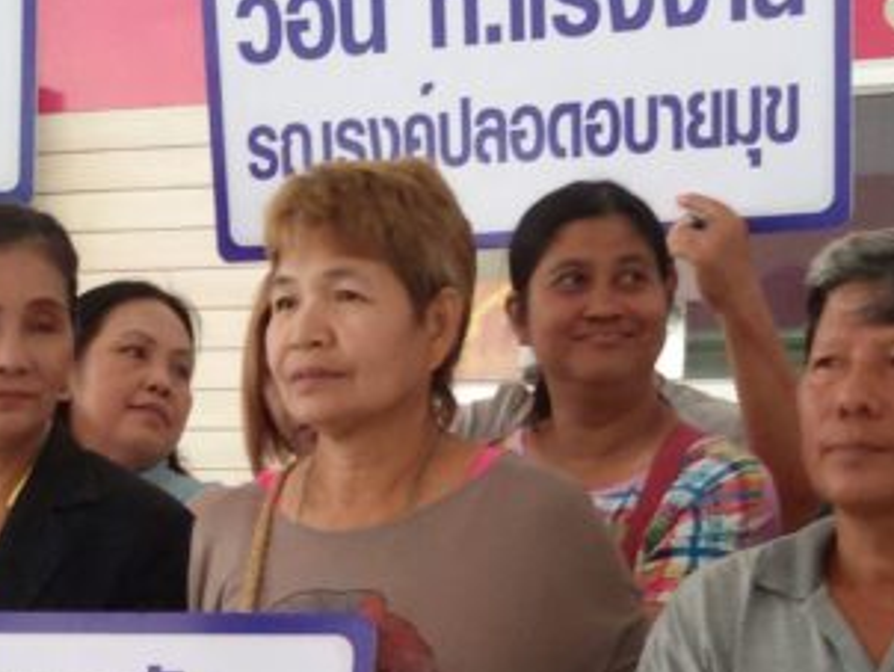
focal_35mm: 105
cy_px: 835
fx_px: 2714
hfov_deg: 18.7
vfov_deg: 13.7
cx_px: 394
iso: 100
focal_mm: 2.93
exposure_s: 1/33
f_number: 2.4
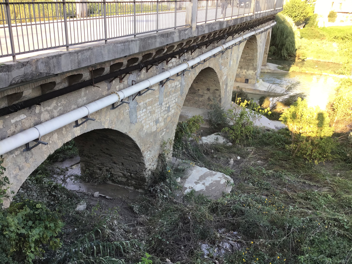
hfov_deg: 58.4
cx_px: 176
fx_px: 315
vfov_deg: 45.4
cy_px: 132
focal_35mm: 31
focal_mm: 3.3
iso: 25
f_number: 2.4
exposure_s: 1/100
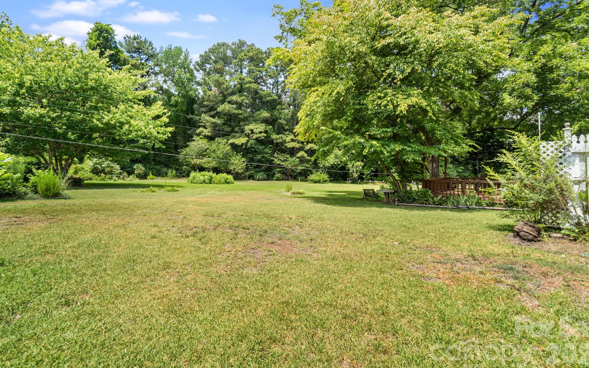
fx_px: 257
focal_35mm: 16
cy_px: 170
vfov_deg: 71.1
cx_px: 303
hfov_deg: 97.8
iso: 100
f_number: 7.1
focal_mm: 10
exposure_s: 1/160
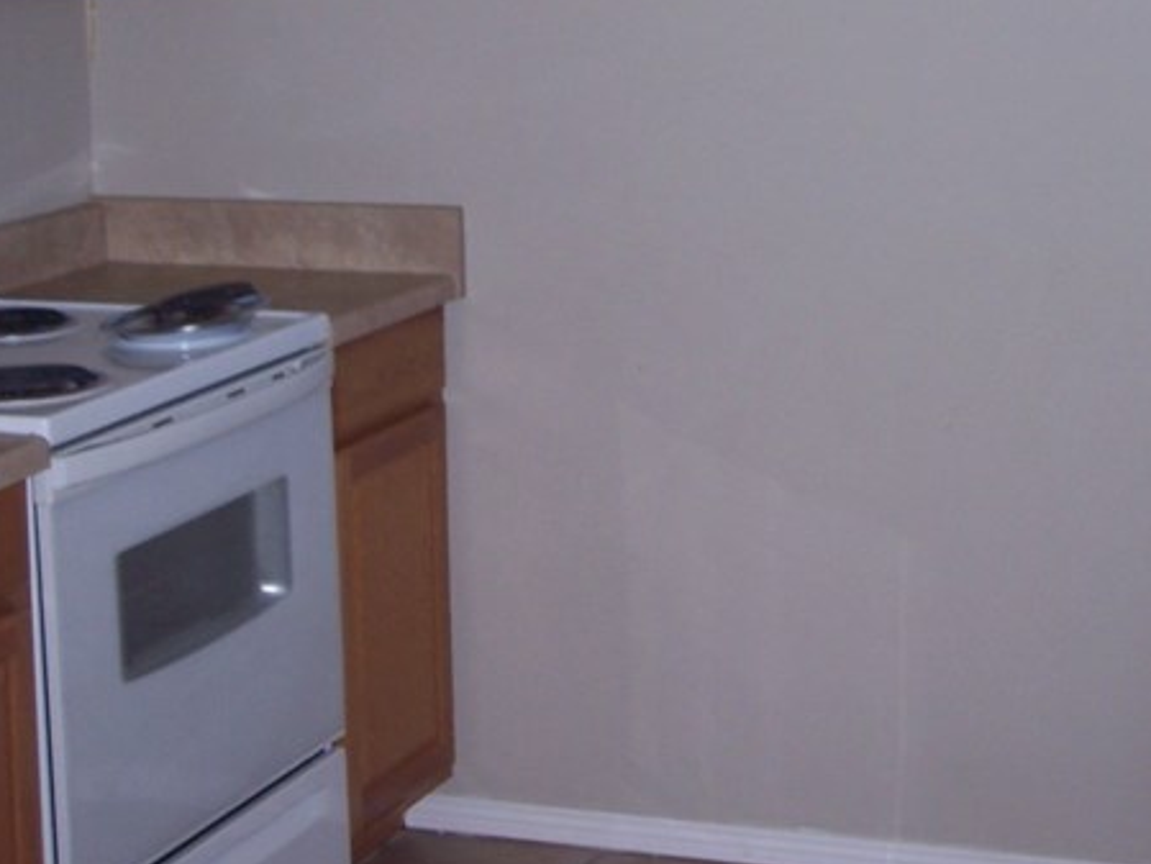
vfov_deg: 16.5
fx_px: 2960
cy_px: 141
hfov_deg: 22.0
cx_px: 682
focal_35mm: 89
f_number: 2.8
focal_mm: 8
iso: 100
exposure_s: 1/60
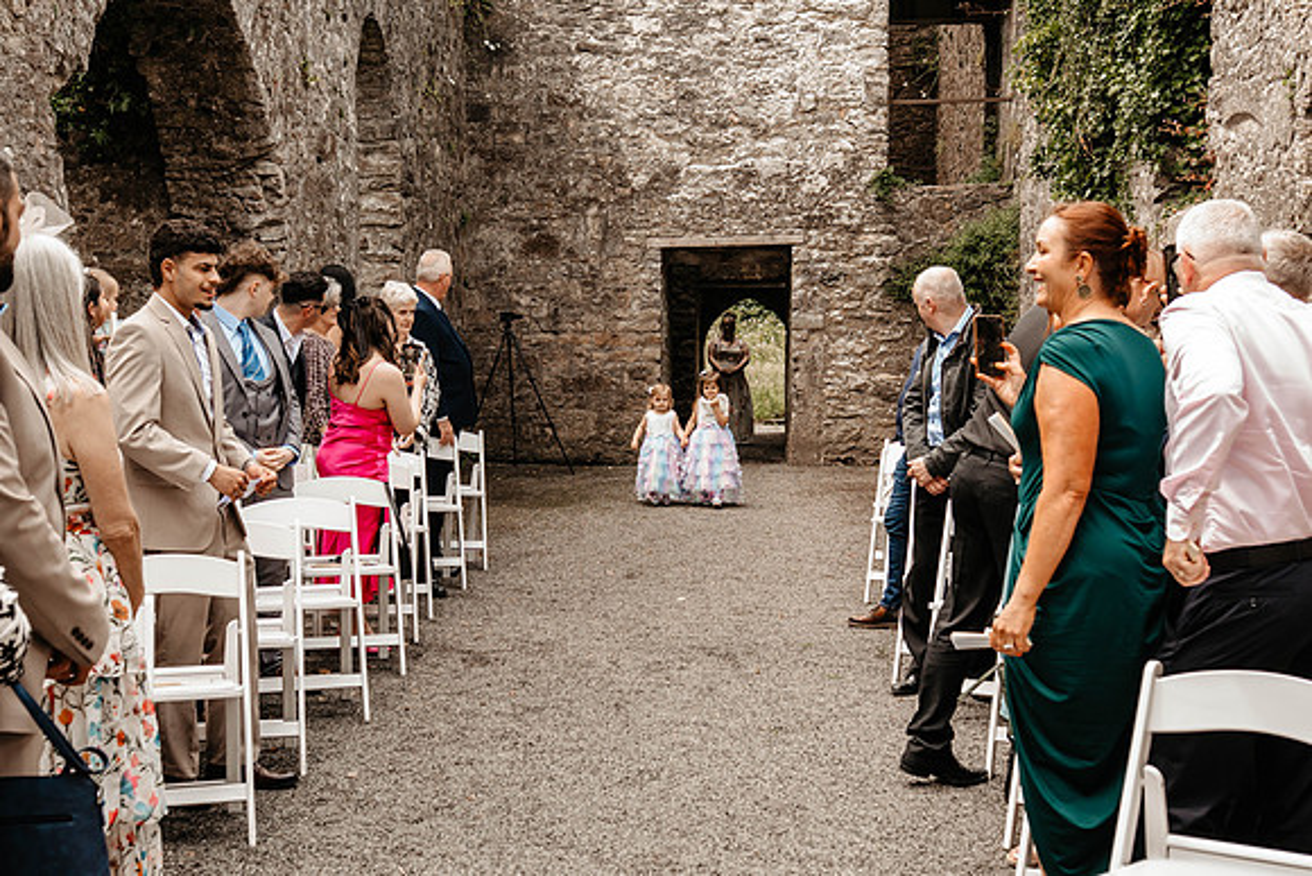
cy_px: 438
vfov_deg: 26.0
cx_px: 656
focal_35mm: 52
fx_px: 1895
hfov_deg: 38.2
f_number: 5.6
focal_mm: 35
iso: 800
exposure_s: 1/320
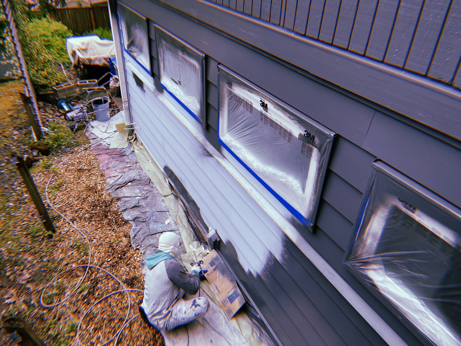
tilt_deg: -34.5
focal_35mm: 26
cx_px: 230
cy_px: 173
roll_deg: -2.9
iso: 50
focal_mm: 5.1
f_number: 1.6
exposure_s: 1/1175
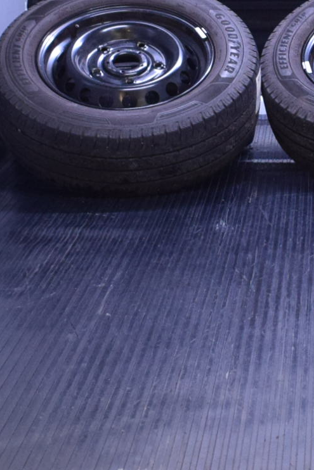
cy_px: 202
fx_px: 1582
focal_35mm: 121
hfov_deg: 11.1
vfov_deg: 16.9
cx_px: 379
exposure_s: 1/40
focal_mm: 20
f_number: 3.8
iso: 1600
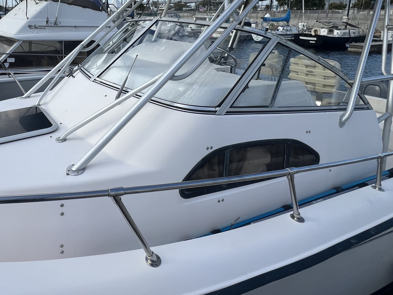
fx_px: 272
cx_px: 108
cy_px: 65
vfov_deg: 53.6
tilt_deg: -8.0
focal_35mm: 24
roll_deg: -0.5
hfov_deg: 67.9
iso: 32
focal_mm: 1.57
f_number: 1.8
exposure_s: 1/1277
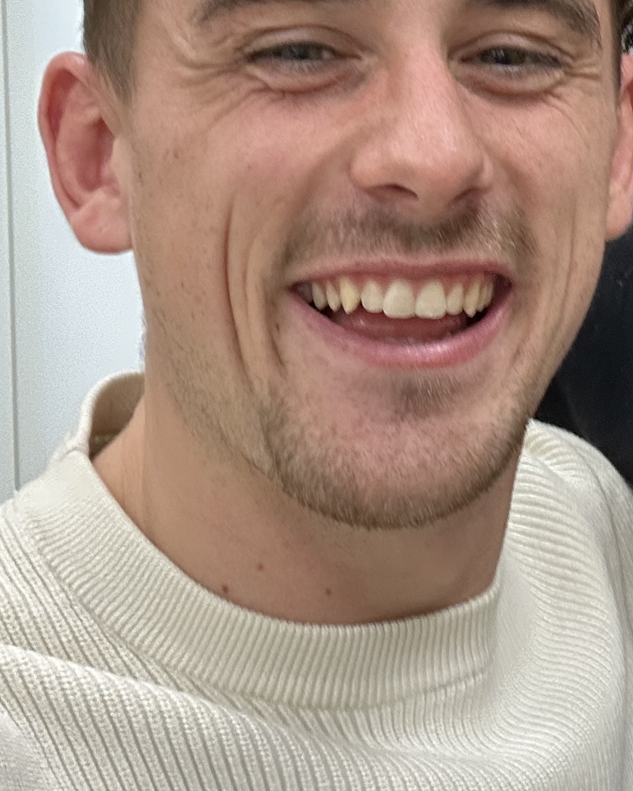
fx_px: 1663
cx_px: 716
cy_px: 59
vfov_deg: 25.8
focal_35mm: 71
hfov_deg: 20.4
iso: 125
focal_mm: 2.69
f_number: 1.9
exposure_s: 1/50
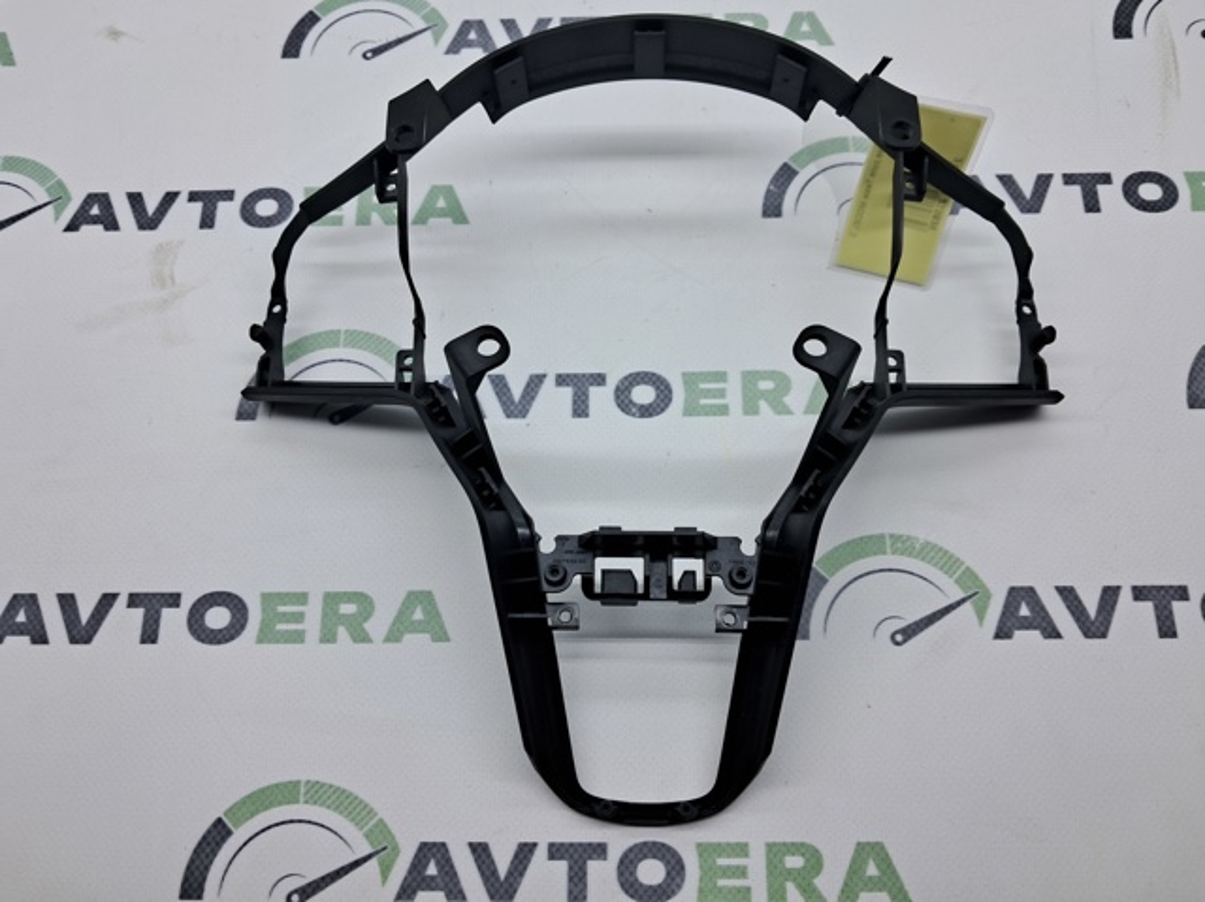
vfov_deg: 51.3
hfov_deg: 65.4
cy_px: 451
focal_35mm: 27
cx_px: 602
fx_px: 939
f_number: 1.8
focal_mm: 4
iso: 50
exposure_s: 1/124
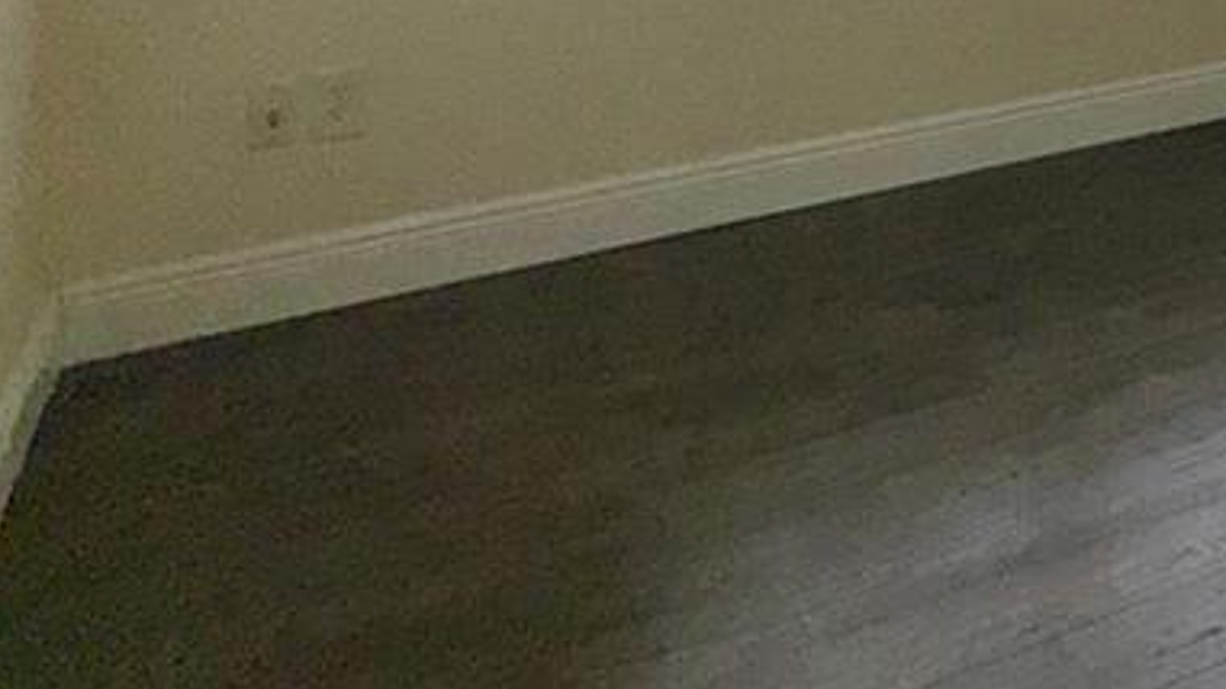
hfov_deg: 35.4
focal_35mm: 48
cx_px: 1409
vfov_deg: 20.4
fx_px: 1560
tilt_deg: +0.8
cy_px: -415
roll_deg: -0.4
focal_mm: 2.22
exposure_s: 1/136
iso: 16
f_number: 2.2
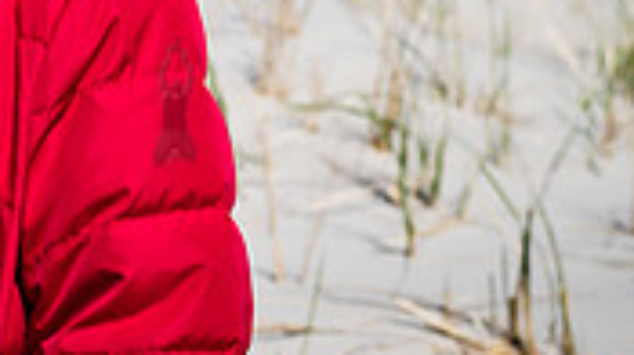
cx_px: -350
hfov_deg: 8.5
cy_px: -145
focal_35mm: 247
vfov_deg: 4.9
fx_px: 4148
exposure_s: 1/640
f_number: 4.5
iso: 64
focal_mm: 64
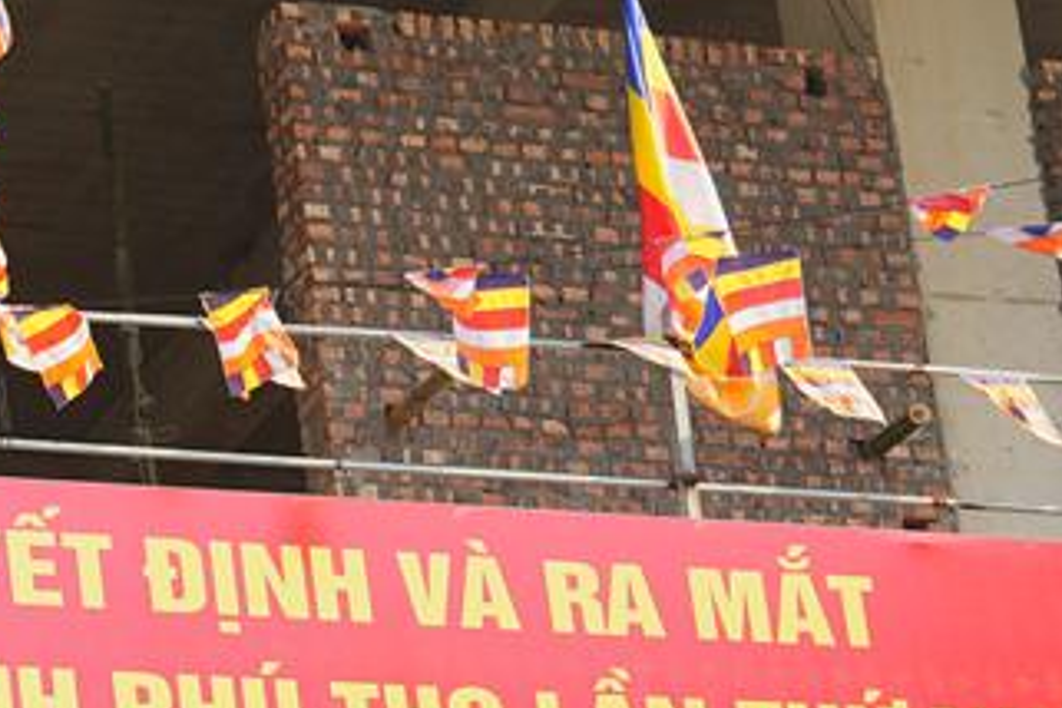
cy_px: 893
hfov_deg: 12.0
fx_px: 4956
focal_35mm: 168
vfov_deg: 8.1
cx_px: -179
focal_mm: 45
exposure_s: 1/160
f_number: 4
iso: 100
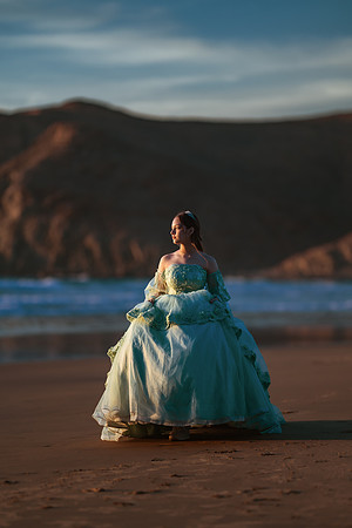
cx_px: 176
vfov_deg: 15.2
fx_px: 1980
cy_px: 264
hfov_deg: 10.2
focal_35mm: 135
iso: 100
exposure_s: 1/1000
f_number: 1.8
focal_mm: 135
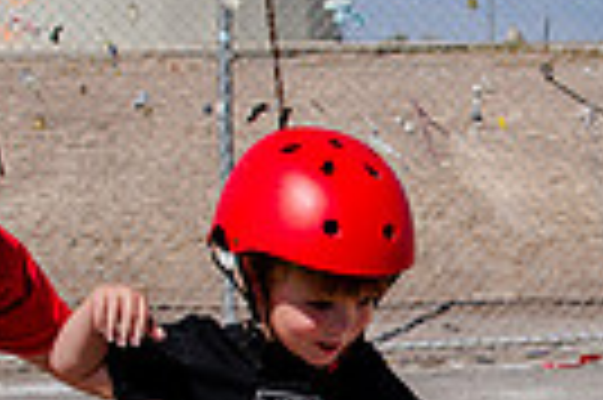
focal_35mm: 123
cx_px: 499
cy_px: 382
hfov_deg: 16.5
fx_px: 2058
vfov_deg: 11.0
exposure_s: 1/1250
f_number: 6.3
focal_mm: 24
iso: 160
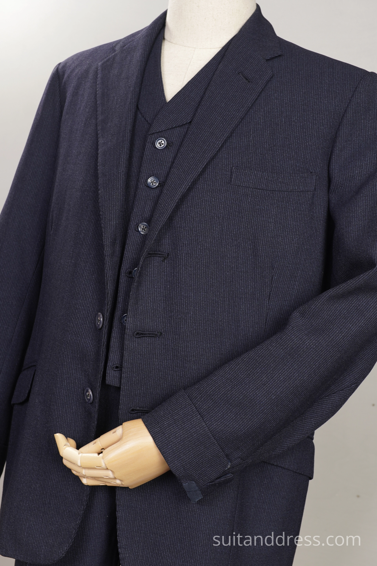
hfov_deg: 28.1
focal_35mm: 48
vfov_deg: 41.1
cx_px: 188
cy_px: 283
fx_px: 754
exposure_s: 1/10
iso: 200
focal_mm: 32
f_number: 5.6
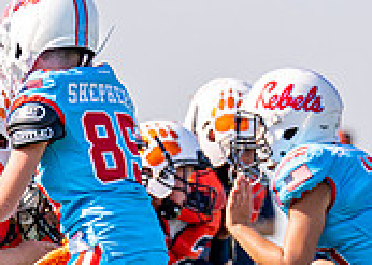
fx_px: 9884
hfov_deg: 2.2
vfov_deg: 1.5
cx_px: 120
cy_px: 251
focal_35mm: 937
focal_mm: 200
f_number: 2.8
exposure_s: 1/3200
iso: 160
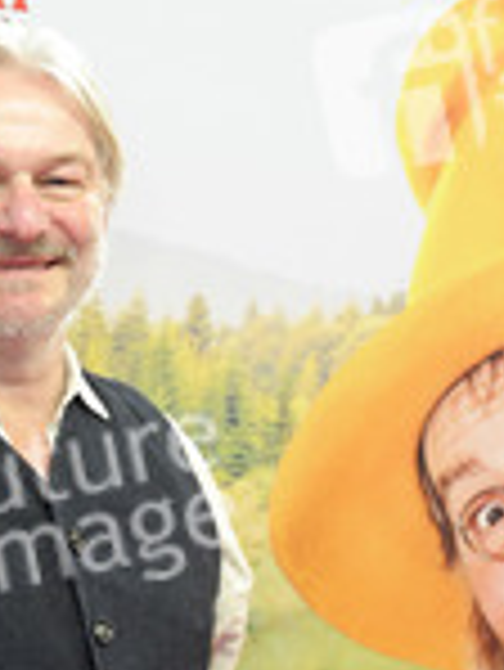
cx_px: 137
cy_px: 746
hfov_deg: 15.1
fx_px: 1900
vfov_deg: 19.2
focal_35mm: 98
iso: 1600
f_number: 6.3
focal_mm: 38
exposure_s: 1/160
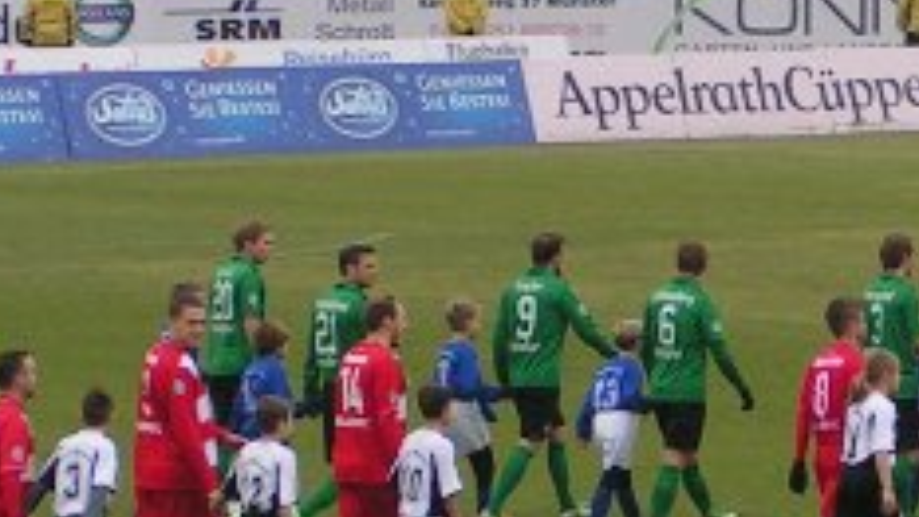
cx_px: 962
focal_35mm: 446
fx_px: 10867
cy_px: -63
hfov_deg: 4.8
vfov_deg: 2.7
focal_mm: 18.2
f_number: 4.5
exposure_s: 1/160
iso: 50
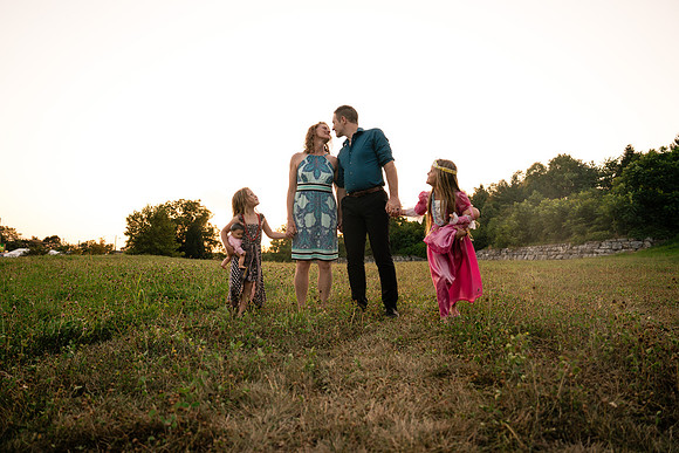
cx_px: 332
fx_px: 468
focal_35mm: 25
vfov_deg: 51.6
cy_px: 227
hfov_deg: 71.9
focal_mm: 24
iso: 400
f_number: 2.8
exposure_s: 1/800
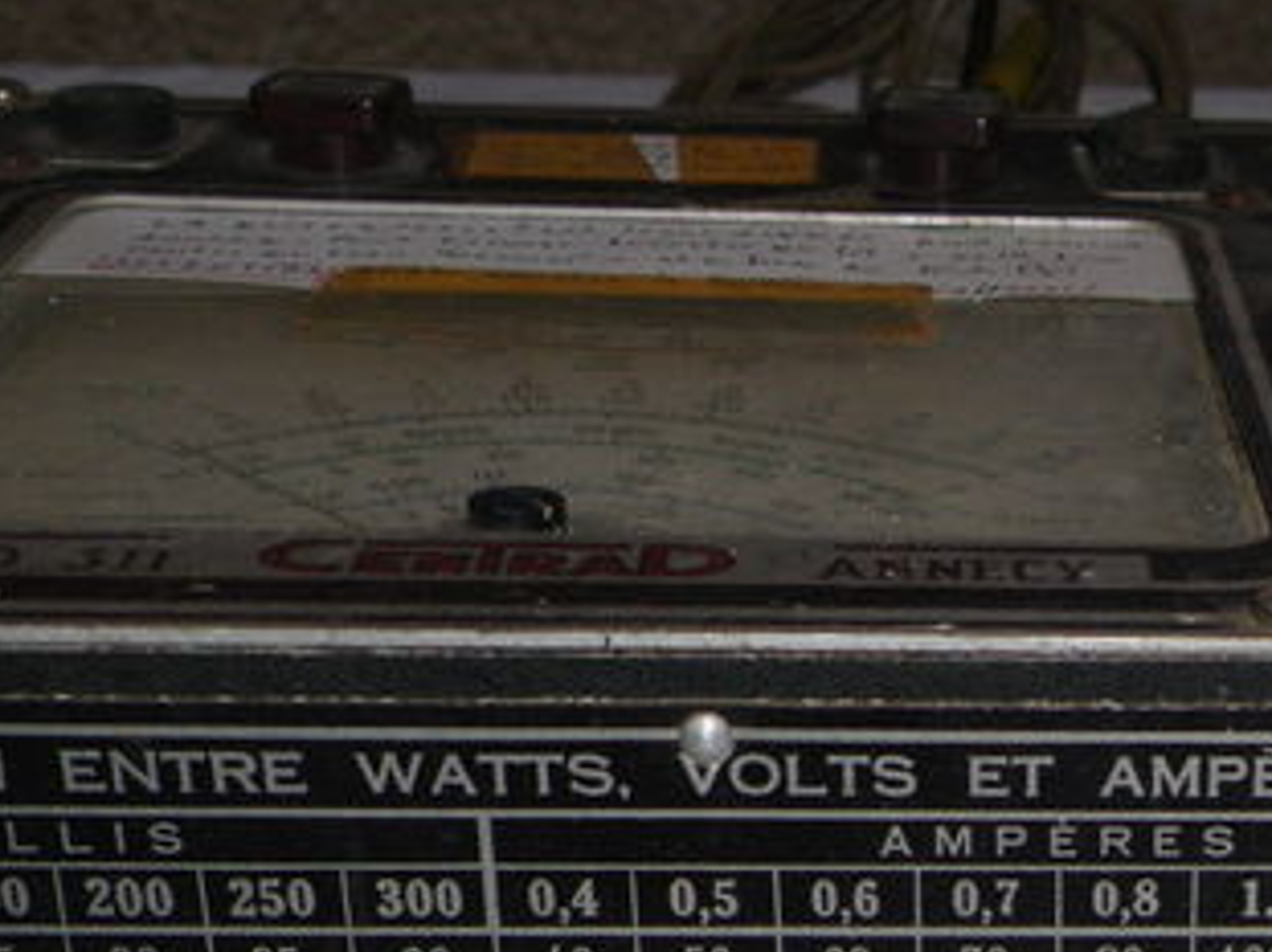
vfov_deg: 15.3
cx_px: 1243
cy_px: 1389
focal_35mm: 90
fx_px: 3306
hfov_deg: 21.1
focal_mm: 4.9
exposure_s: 1/400
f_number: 7
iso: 64
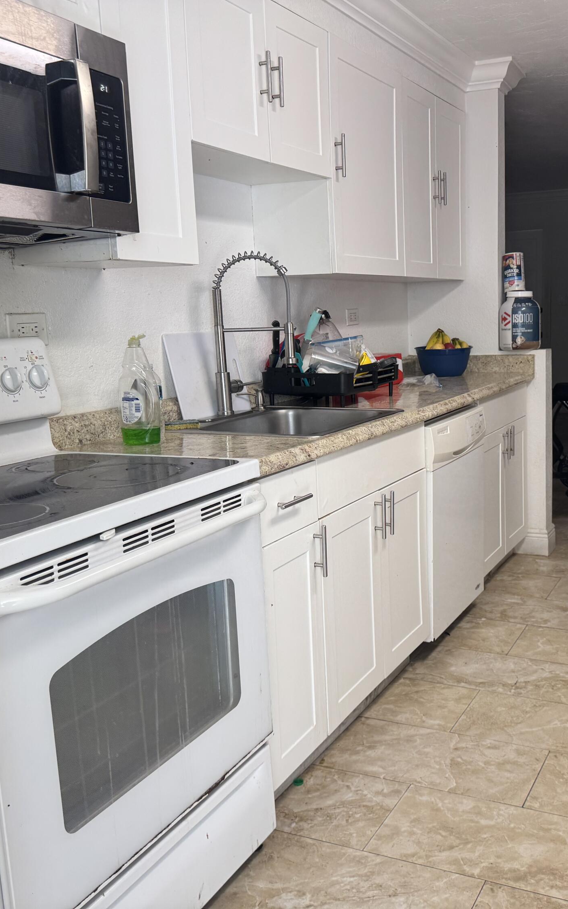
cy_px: 454
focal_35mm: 34
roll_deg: +1.5
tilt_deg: -10.3
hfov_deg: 36.7
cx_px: 399
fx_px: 842
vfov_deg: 56.7
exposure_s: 1/120
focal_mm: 6.76
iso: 125
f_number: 1.78
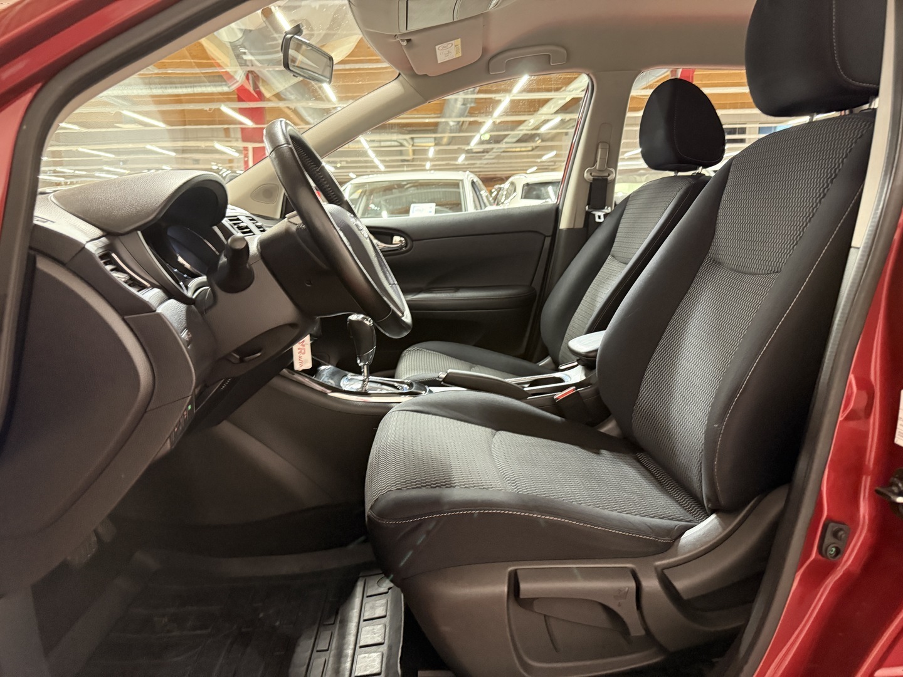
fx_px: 626
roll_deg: +1.9
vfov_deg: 56.8
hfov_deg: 71.6
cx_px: 452
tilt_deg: -9.9
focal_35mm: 24
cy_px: 338
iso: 800
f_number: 1.78
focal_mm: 6.76
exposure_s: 1/50
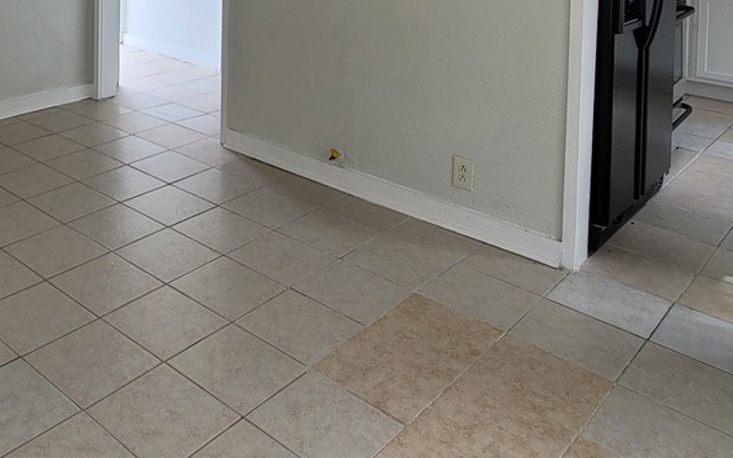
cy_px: -84
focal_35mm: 35
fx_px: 699
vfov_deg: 30.9
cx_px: 128
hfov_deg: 51.3
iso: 64
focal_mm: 2.2
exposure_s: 1/137
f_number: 2.2
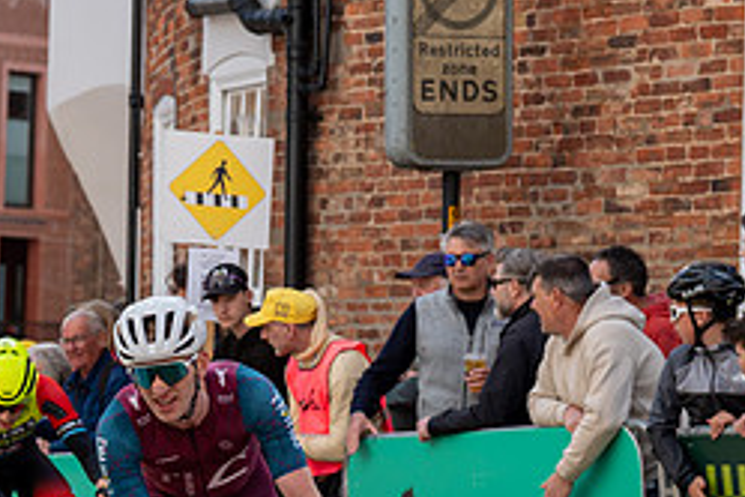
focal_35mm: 196
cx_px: 129
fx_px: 4056
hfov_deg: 10.5
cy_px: 325
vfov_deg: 7.0
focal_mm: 84
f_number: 5
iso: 400
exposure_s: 1/1000
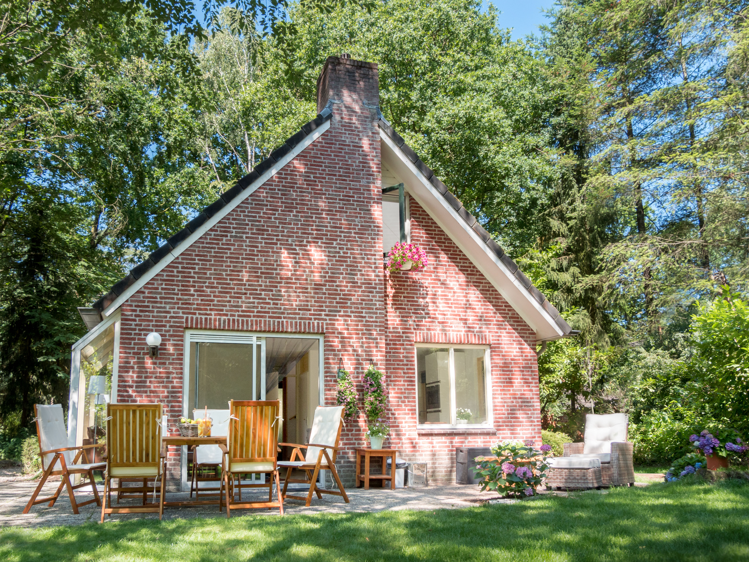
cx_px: 374
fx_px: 606
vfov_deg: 49.7
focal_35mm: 28
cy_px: 281
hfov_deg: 63.4
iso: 250
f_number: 8
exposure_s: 1/60
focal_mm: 14
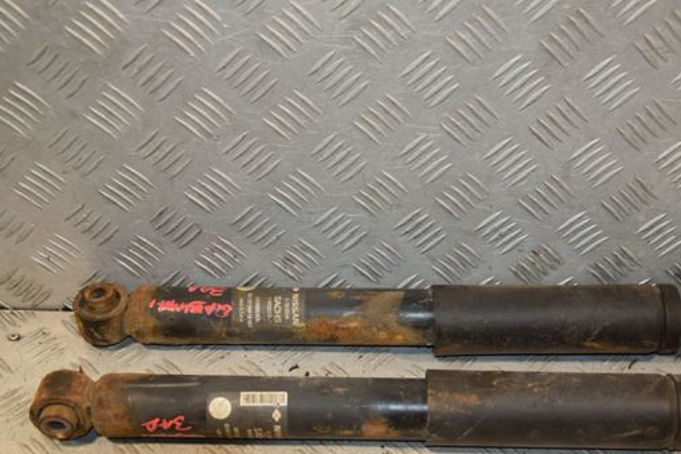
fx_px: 1003
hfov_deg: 37.4
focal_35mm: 53
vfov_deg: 25.4
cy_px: 285
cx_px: 399
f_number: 5
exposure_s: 1/200
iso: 800
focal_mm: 28
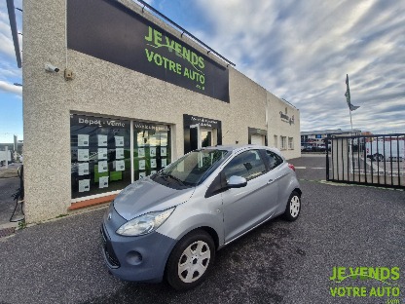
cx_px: 202
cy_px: 152
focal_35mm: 13
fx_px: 152
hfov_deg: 106.2
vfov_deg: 89.9
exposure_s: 1/419
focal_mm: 1.74
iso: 50
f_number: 2.2
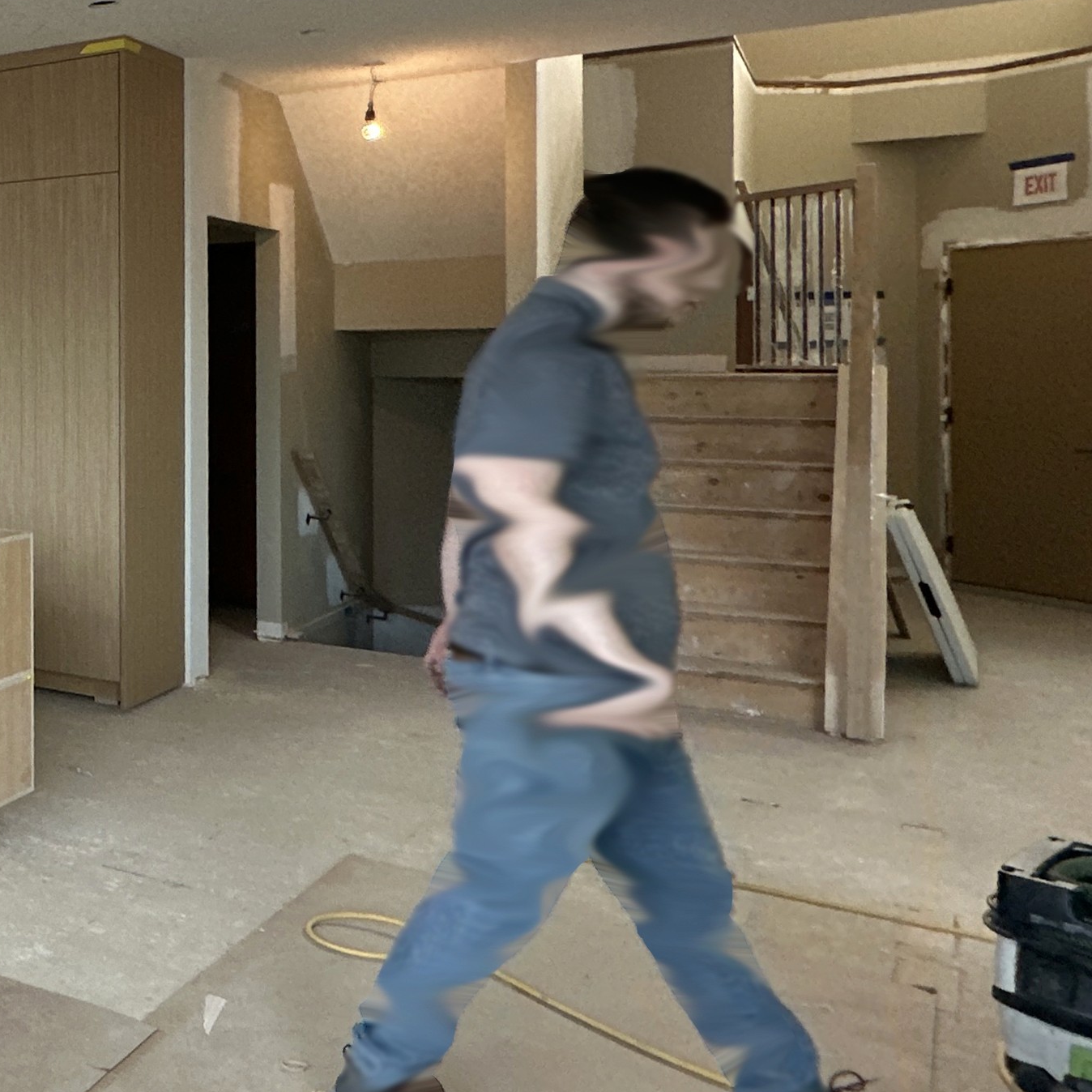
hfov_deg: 31.1
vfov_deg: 44.7
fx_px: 1321
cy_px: 440
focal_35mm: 37
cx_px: -424
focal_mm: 2.22
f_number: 2.2
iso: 100
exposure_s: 1/99
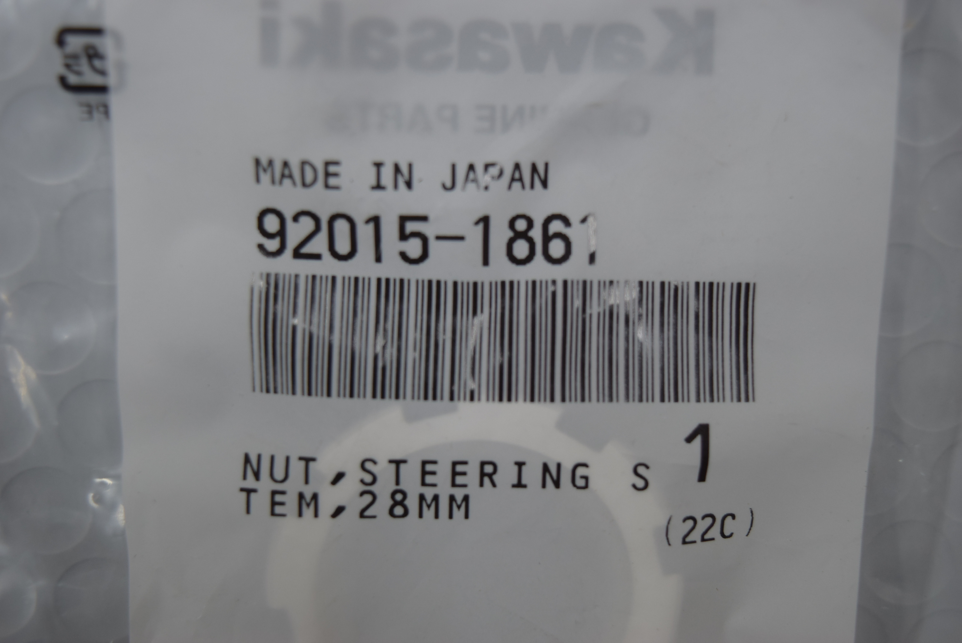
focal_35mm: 52
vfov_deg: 25.8
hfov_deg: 37.8
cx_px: 481
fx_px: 1404
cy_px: 322
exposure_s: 1/60
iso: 450
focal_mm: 35
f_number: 4.5
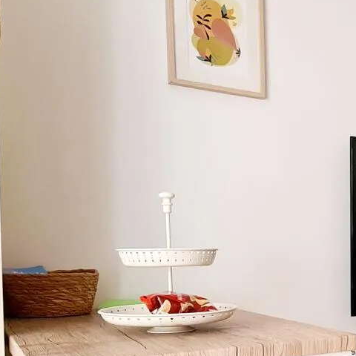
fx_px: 535
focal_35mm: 46
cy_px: 276
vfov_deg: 35.8
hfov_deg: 29.4
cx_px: 467
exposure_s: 1/50
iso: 320
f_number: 2.2
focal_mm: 2.2
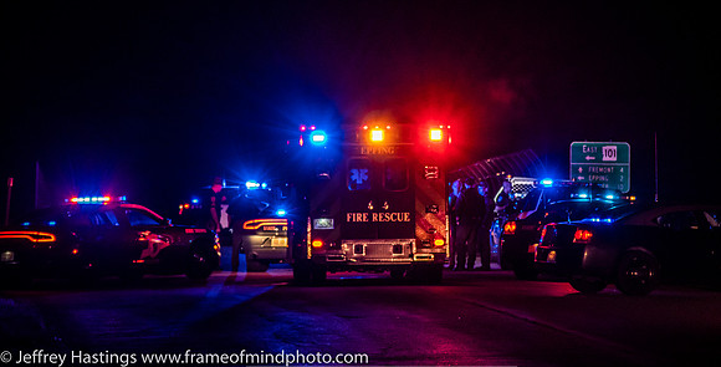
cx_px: 350
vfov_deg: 6.7
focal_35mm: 168
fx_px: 3143
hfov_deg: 13.1
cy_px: 196
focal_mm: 98
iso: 2000
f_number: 4.5
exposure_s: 1/100
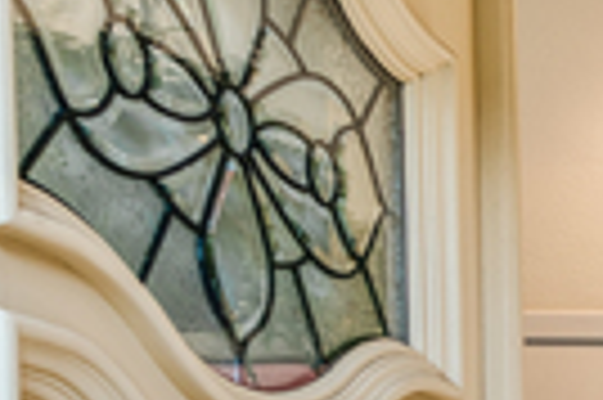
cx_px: 1386
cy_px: 697
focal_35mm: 112
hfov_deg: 13.8
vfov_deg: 11.4
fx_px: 1880
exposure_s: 1/15
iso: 100
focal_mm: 23.5
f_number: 8
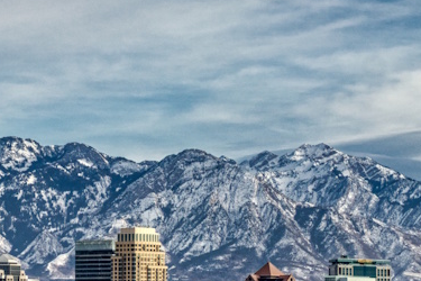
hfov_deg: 10.0
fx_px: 2397
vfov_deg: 6.7
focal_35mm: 205
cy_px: 124
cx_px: 38
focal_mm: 50
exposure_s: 1/50
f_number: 13
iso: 400
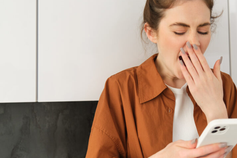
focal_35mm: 56
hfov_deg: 35.4
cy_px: 68
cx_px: 152
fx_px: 369
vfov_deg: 24.2
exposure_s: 1/125
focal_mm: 25.7
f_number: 2.8
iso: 500
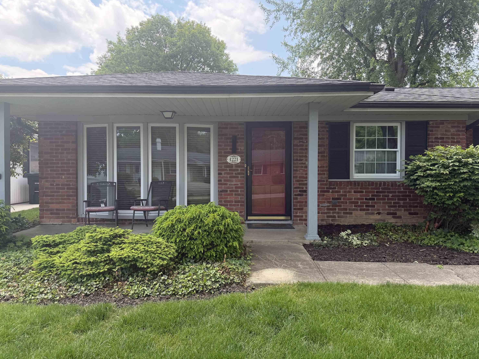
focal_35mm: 25
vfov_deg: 54.9
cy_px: 177
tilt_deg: -1.1
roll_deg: -0.2
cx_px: 236
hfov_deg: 69.4
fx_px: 346
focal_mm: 6.76
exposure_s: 1/1075
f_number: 1.78
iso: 100
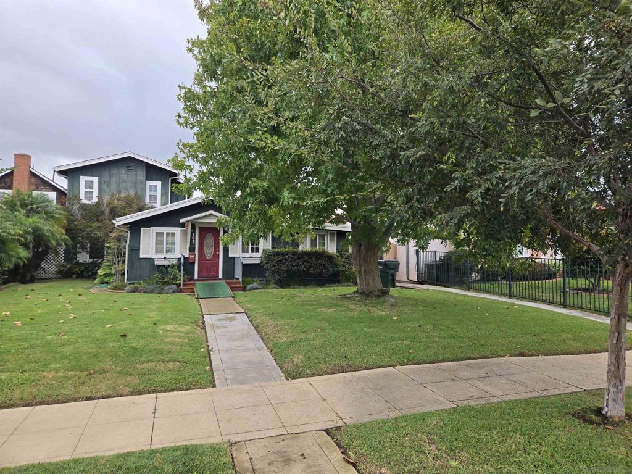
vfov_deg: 58.9
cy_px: 237
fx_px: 420
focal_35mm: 23
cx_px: 316
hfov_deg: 73.9
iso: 25
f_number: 1.8
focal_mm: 5.4
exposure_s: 1/383
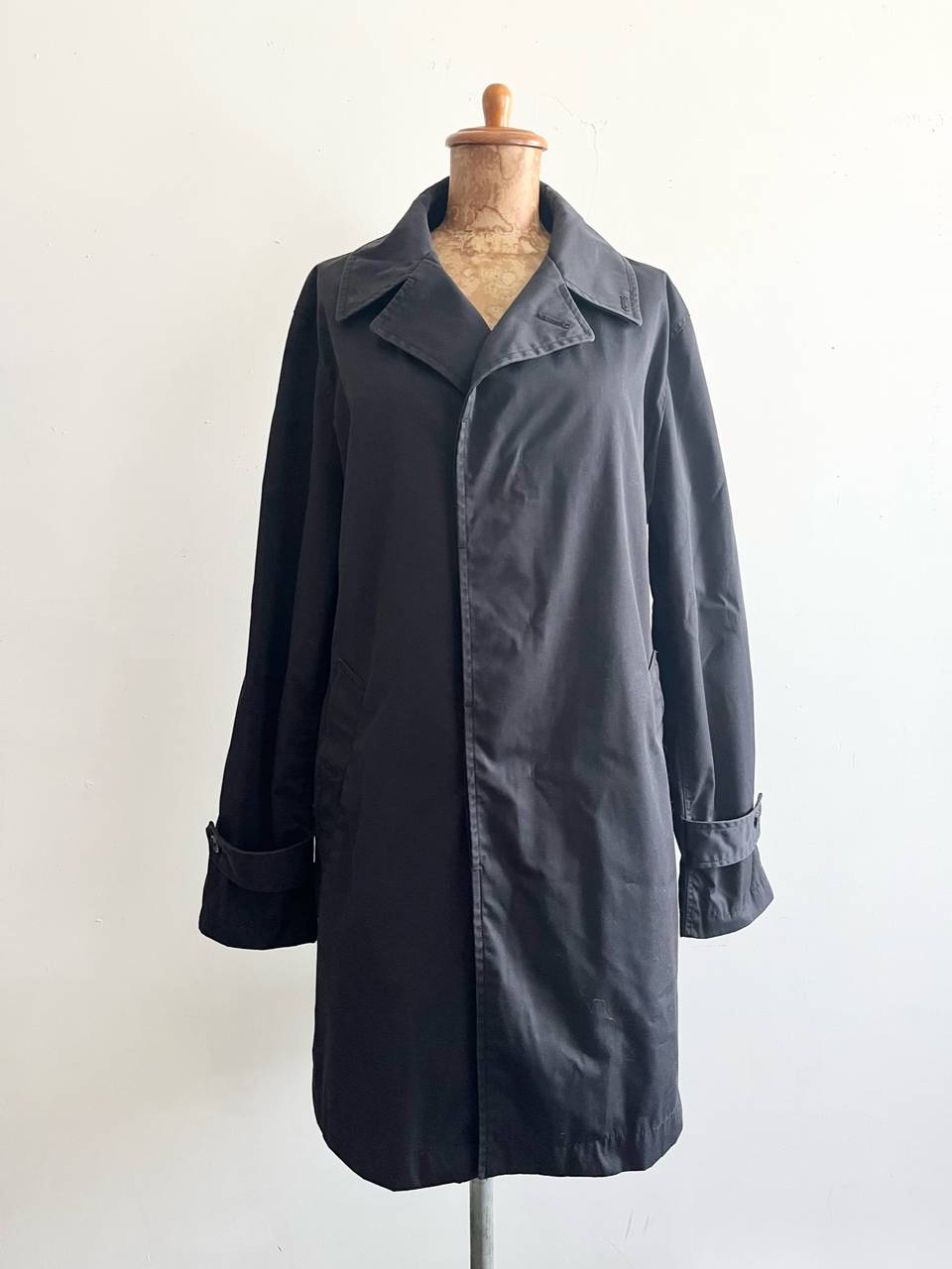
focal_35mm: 26
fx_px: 953
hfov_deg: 53.1
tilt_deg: -6.7
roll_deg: +1.6
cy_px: 634
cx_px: 476
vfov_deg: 67.3
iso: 400
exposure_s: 1/60
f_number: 1.6
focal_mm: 5.1
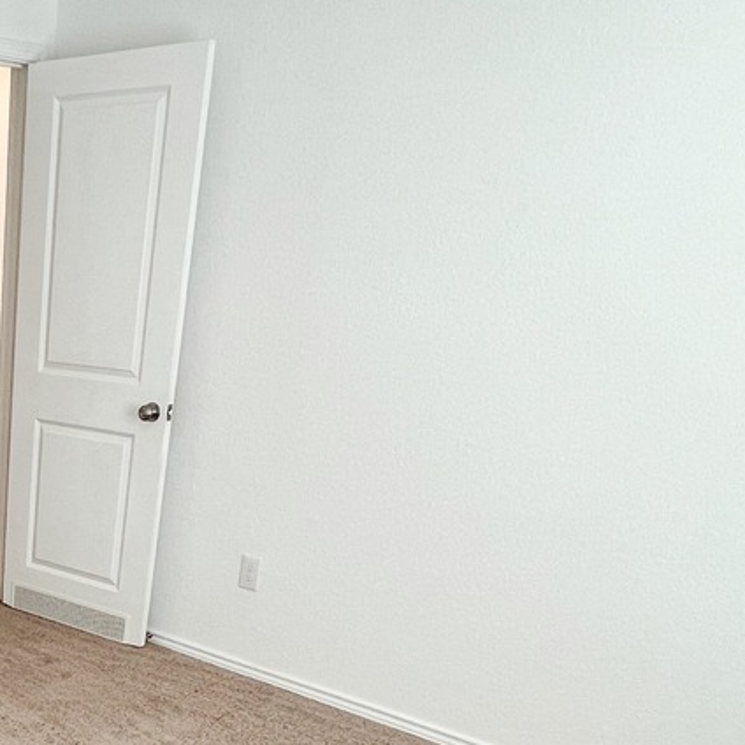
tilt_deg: -28.1
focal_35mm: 39
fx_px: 950
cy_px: 768
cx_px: -58
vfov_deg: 37.6
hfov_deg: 36.7
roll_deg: -1.4
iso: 100
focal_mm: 1.57
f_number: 1.8
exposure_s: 1/120
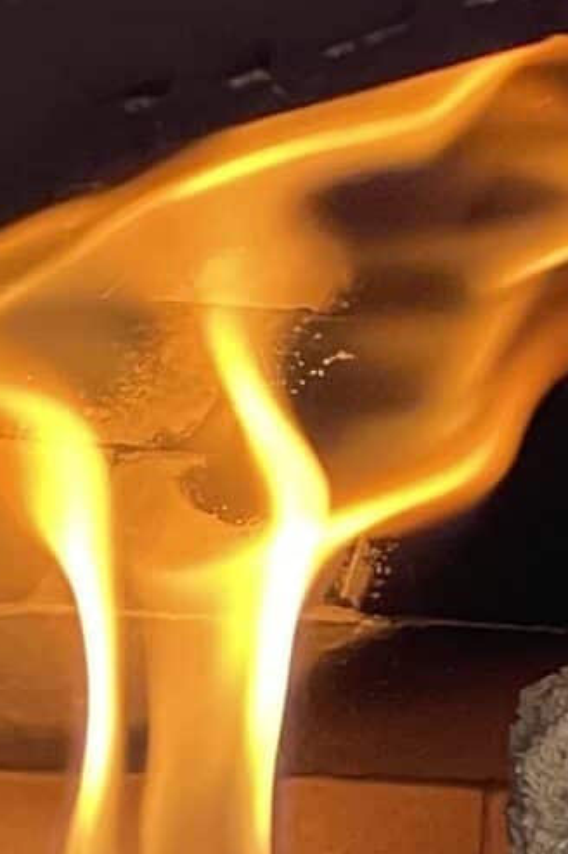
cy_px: 1174
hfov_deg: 4.8
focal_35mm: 281
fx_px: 6659
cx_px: 1247
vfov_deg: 7.2
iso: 200
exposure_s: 1/96
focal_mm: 6
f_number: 2
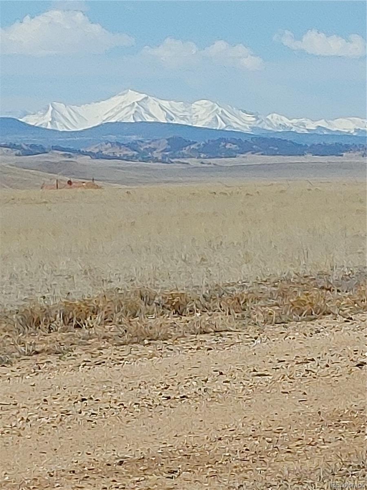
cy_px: 245
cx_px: 184
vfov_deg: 8.8
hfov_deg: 6.6
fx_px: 3195
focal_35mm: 226
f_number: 1.8
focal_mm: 4.81
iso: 50
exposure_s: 1/1370
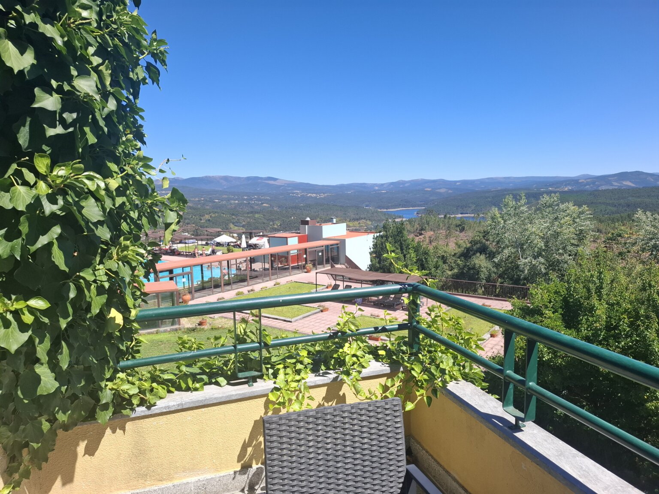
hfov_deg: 73.9
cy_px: 247
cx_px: 330
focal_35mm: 23
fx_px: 438
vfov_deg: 58.9
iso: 50
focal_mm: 5.54
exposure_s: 1/1311
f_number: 1.8
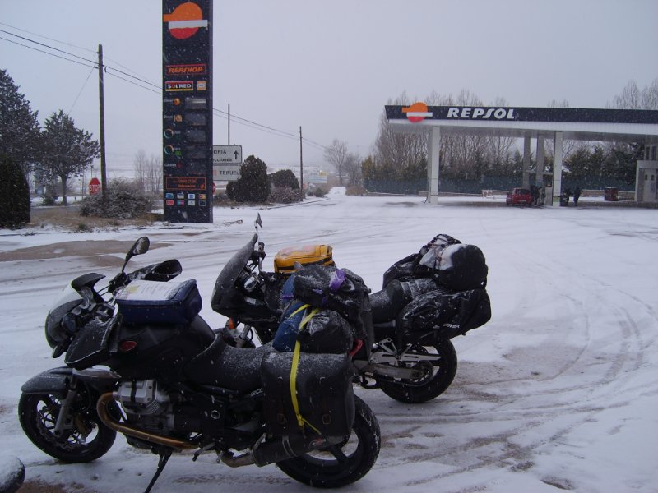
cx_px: 329
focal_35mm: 35
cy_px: 246
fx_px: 665
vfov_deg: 40.7
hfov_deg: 52.6
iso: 50
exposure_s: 1/125
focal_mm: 5.8
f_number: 2.8
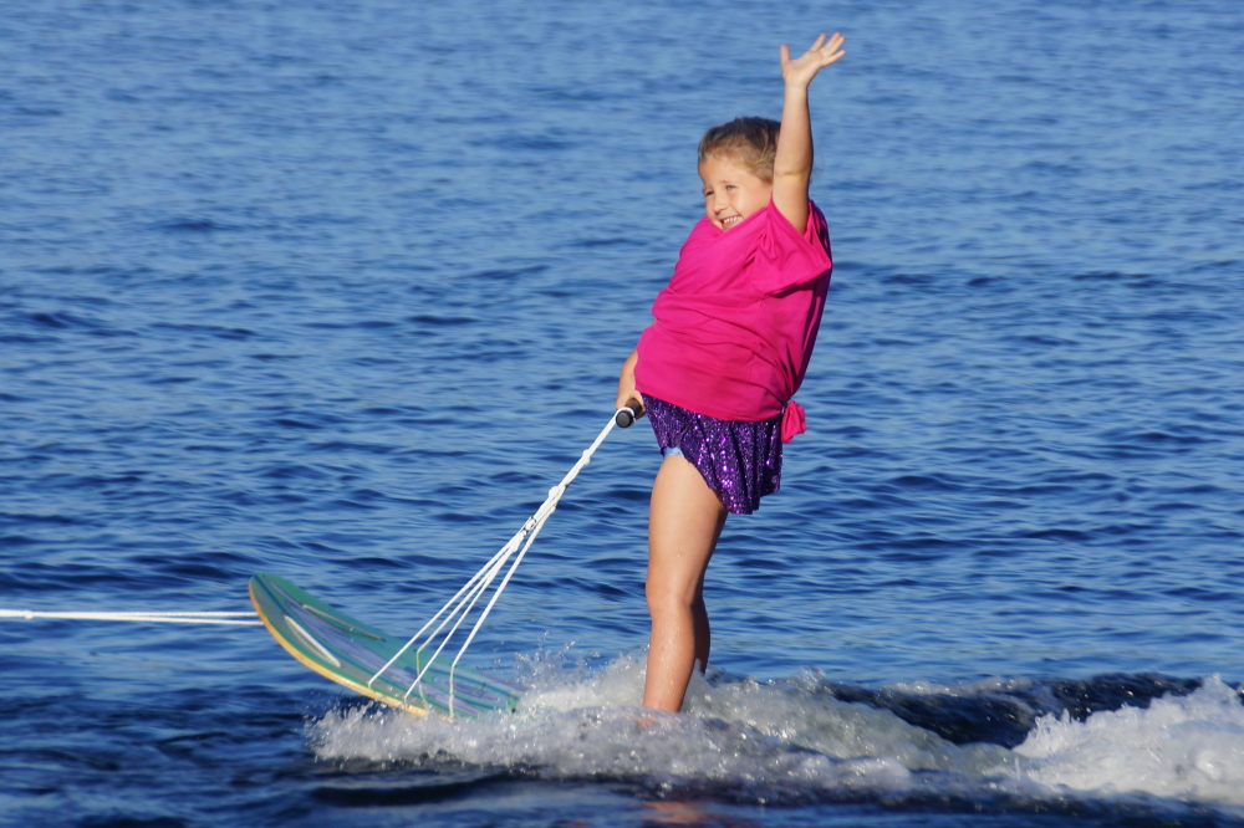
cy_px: 414
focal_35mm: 180
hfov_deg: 11.4
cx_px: 622
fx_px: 6218
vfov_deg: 7.6
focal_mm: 120
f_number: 6.3
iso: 100
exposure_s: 1/200
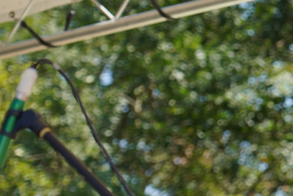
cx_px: 481
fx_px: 3402
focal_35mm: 418
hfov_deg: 4.9
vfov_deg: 3.3
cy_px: 139
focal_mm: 105
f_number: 5.6
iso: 100
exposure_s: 1/250
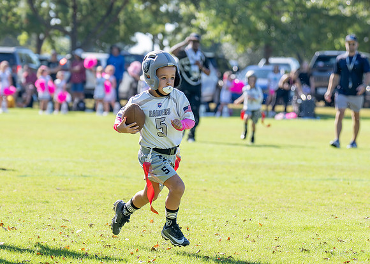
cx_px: 136
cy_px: 169
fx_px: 2548
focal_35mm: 243
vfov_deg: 5.9
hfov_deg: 8.3
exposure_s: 1/2500
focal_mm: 102
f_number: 2.8
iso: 250
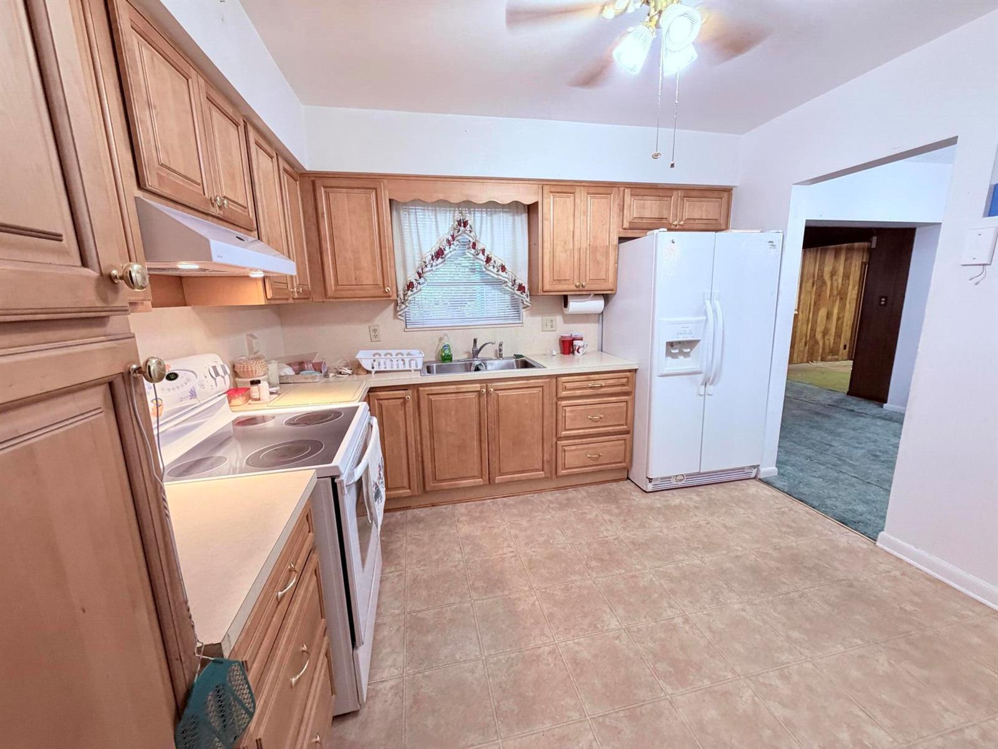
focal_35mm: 14
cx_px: 499
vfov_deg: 85.7
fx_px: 404
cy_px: 374
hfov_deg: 102.1
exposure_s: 1/60
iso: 320
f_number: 2.2
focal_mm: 2.22
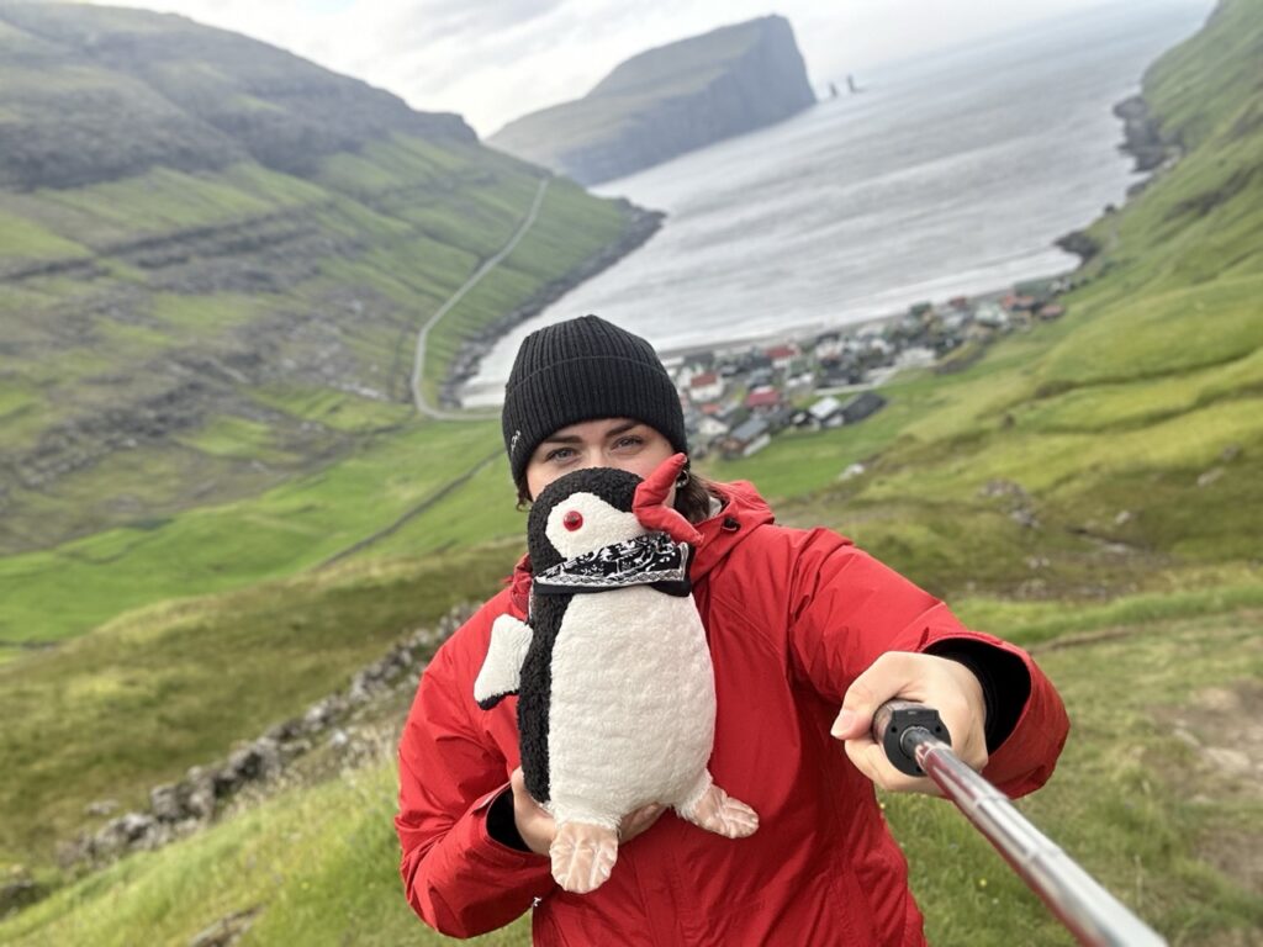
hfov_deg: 60.0
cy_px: 474
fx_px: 1095
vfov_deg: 46.8
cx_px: 632
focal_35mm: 30
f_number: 1.9
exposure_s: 1/121
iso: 25
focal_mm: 2.69
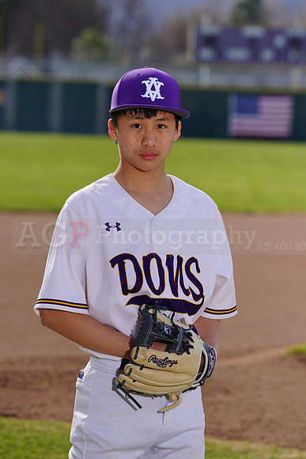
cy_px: 230
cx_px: 153
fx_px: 2880
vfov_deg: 9.1
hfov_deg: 6.1
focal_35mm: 226
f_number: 8
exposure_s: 1/250
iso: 100
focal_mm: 226
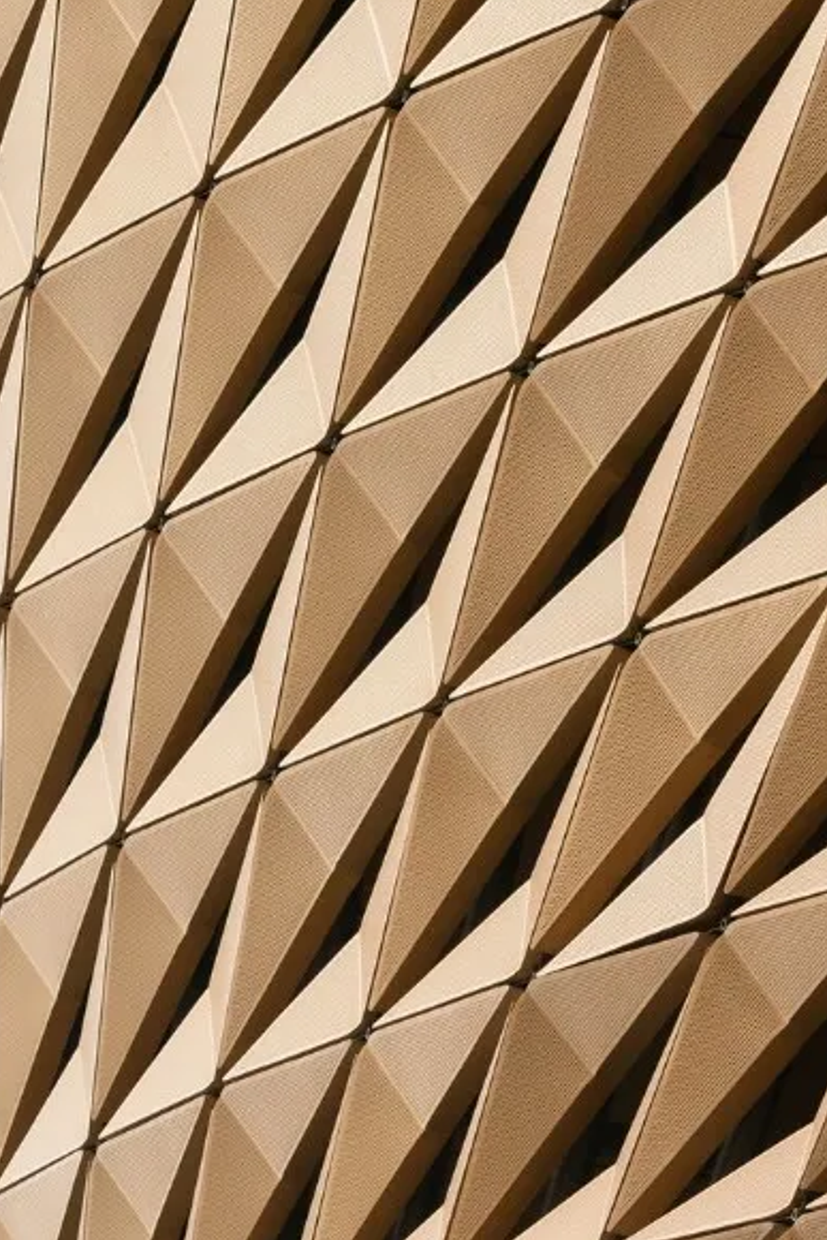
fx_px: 7128
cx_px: 104
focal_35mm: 207
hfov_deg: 6.6
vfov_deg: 9.9
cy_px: 968
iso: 200
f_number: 7.1
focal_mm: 75
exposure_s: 1/200
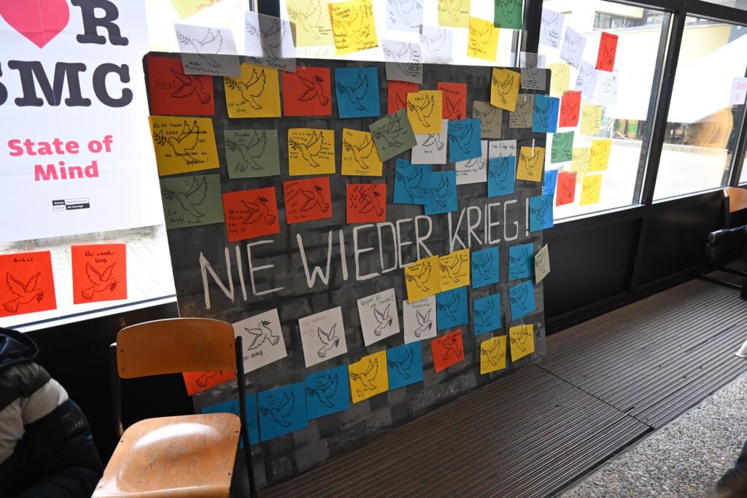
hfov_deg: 73.7
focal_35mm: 24
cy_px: 249
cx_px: 374
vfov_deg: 53.1
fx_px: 498
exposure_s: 1/25
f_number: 3.5
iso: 450
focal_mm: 16
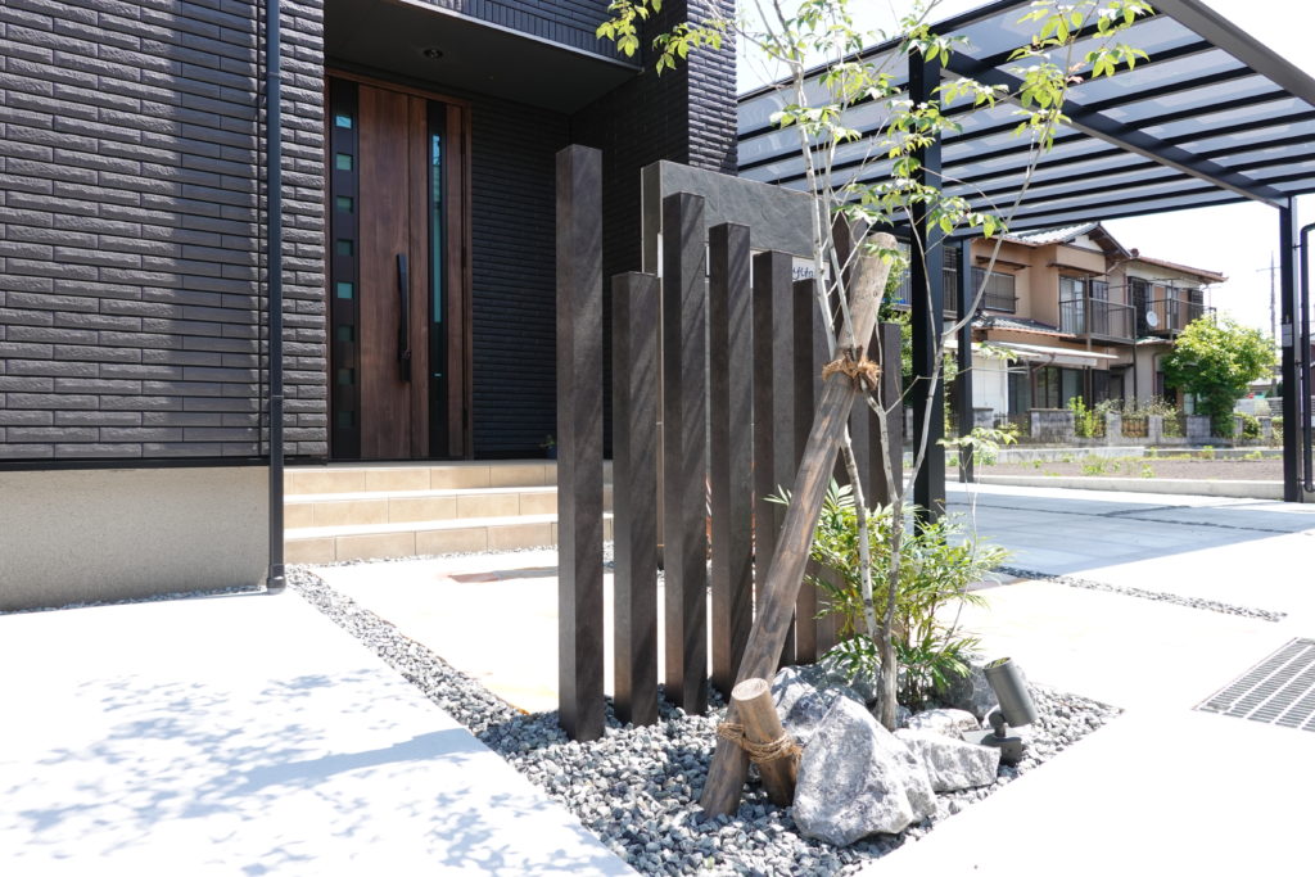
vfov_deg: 53.1
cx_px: 658
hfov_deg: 73.7
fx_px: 877
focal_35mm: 24
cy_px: 438
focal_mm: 9
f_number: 4
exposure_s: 1/250
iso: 100
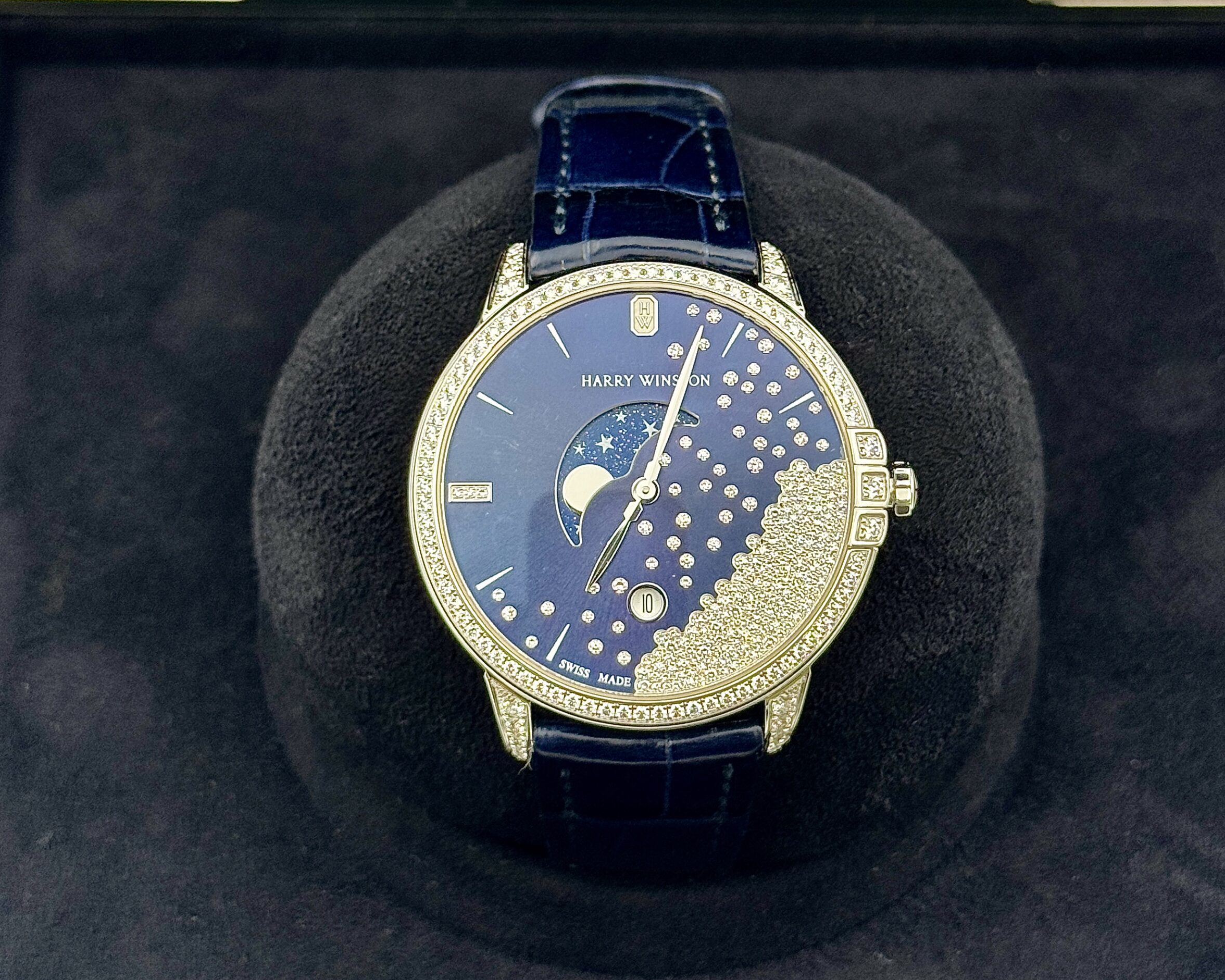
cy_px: 482
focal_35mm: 51
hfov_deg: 36.6
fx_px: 1849
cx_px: 658
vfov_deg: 29.7
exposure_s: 1/121
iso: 64
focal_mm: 6.76
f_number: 1.78
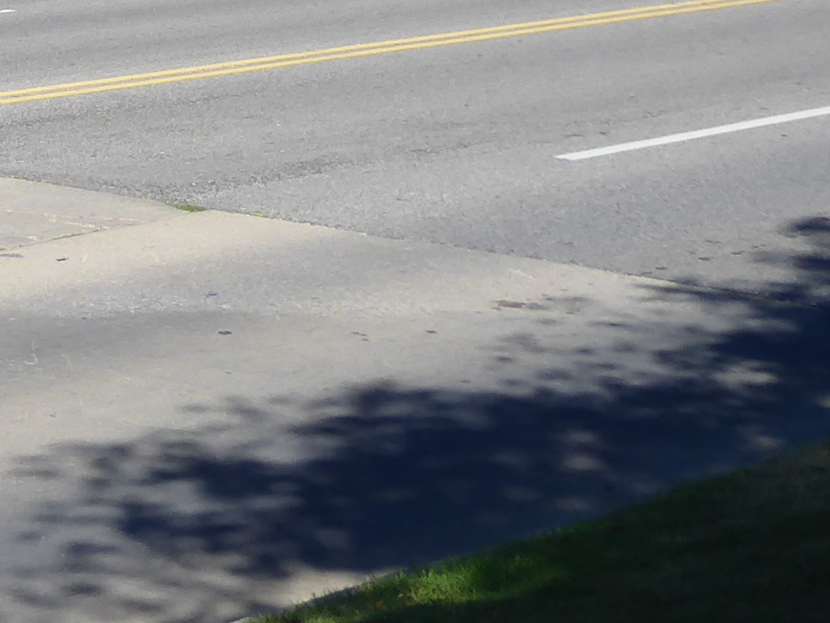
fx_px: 3837
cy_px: -193
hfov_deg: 11.7
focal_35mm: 160
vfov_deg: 9.1
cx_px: -519
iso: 80
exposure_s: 1/640
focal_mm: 7.2
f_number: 3.8
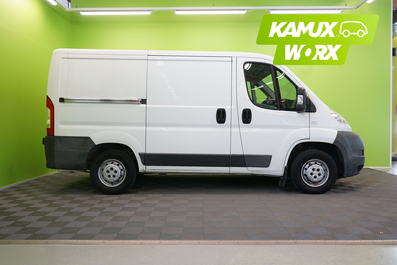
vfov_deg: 45.0
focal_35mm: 29
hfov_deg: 63.7
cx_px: 198
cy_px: 132
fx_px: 320
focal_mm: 29
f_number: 5.6
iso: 400
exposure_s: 1/30
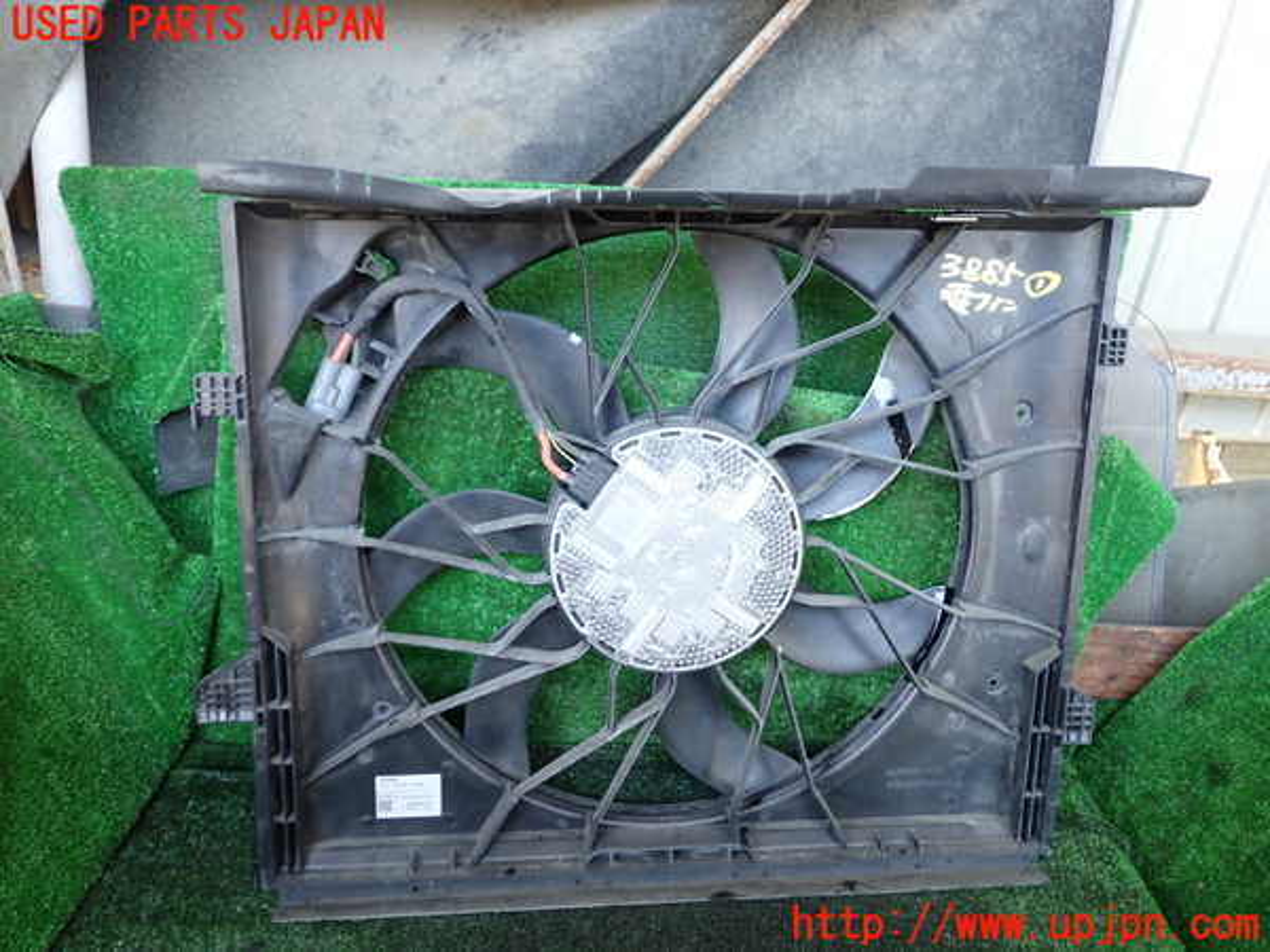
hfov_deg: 60.0
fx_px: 1101
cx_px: 635
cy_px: 476
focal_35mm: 30
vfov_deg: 46.8
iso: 200
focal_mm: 5.4
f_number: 2.3
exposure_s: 1/40
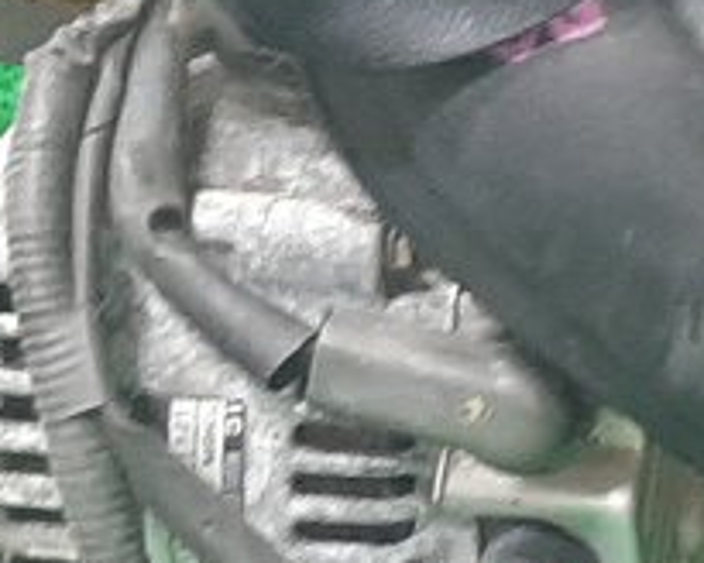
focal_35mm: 178
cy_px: 491
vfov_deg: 8.7
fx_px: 3709
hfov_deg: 9.3
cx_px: 1899
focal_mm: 3.93
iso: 205
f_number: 1.7
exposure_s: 1/33
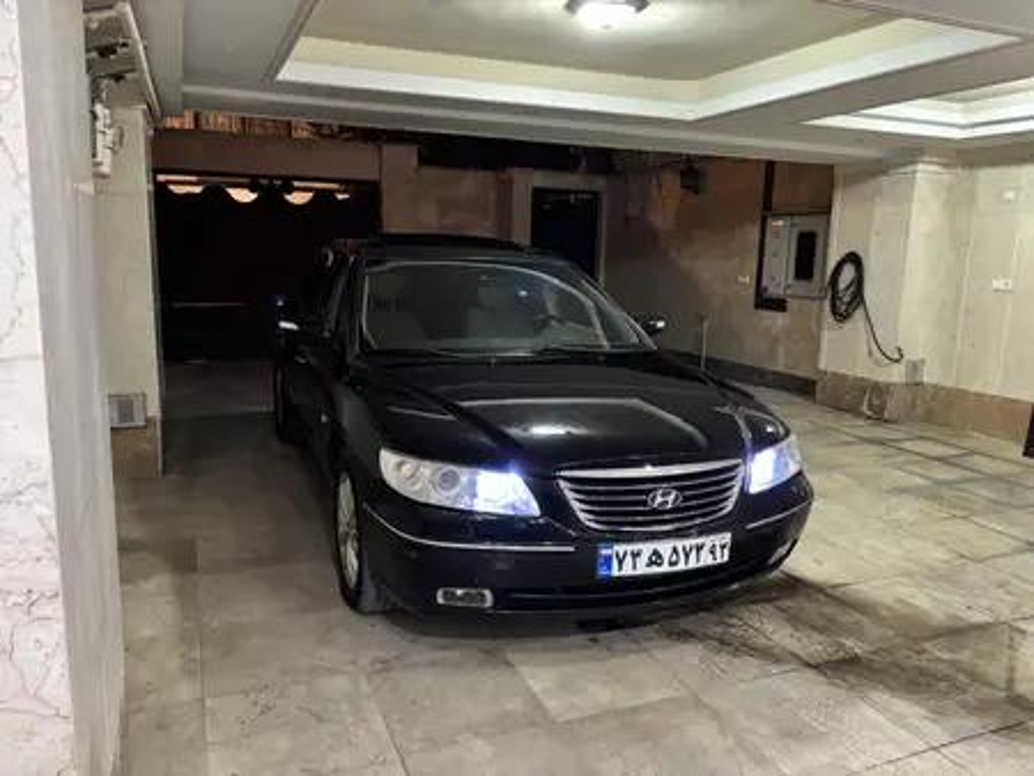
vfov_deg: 53.1
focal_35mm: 26
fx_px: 777
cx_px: 517
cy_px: 388
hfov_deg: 67.3
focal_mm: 5.96
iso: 640
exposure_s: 1/25
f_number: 1.6
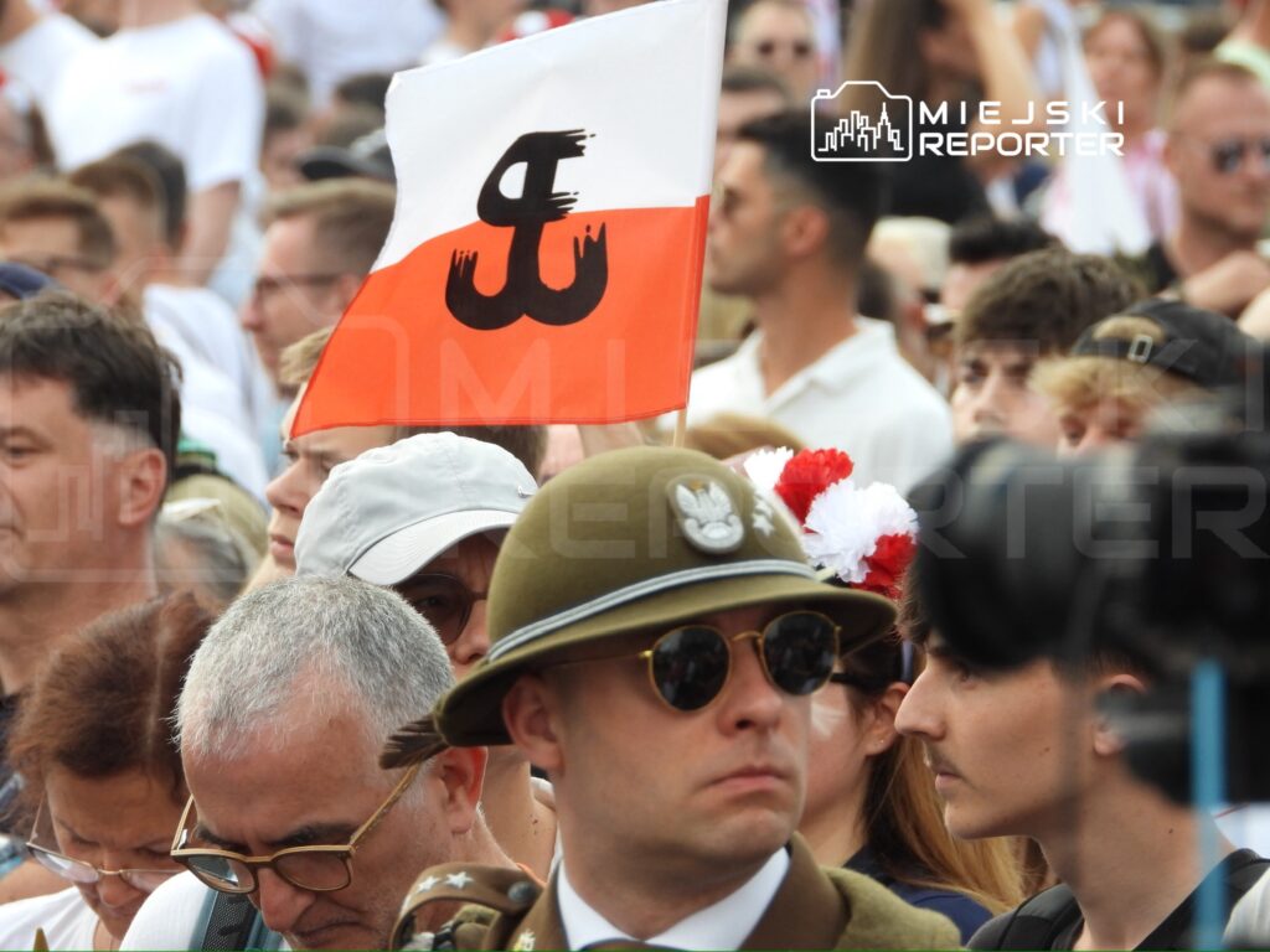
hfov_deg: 2.8
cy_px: 476
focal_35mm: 700
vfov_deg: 2.1
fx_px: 25682
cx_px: 635
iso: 250
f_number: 5
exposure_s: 1/250
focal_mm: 126
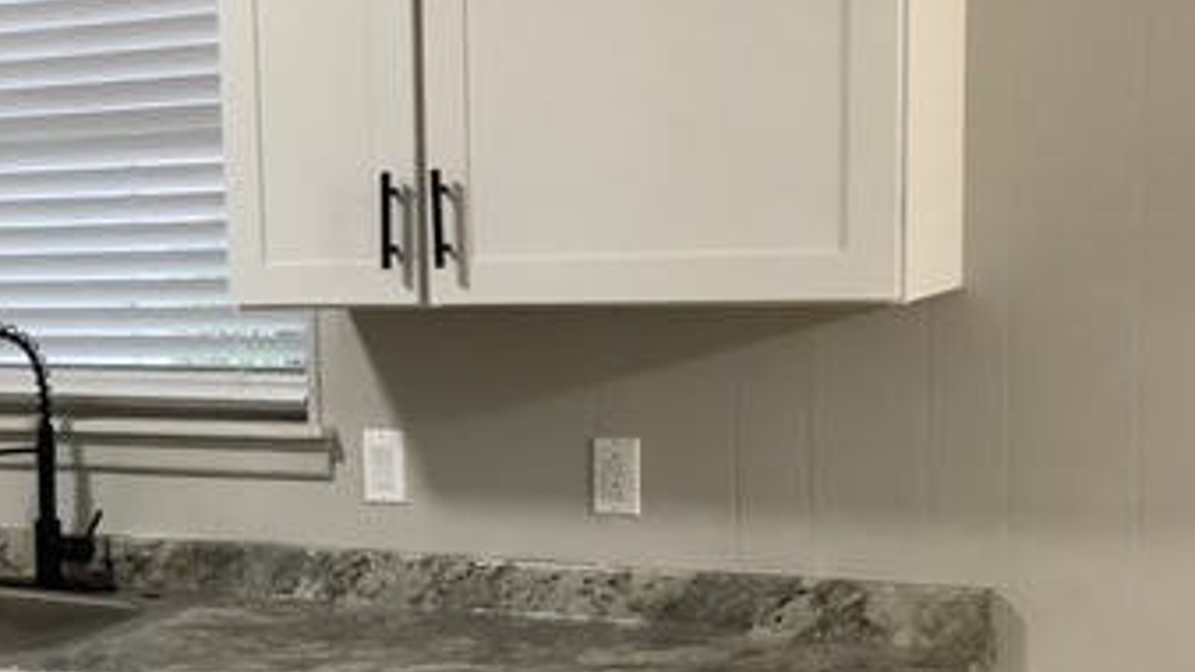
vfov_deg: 18.7
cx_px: 216
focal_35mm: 64
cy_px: 467
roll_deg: +2.1
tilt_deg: -9.3
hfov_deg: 31.9
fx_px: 2028
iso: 160
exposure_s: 1/50
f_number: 2.4
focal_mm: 3.3
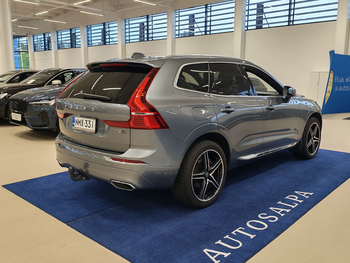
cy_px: 132
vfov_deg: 42.9
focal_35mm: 33
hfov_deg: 55.4
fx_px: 334
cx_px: 175
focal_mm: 6.12
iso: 125
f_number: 1.9
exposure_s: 1/100
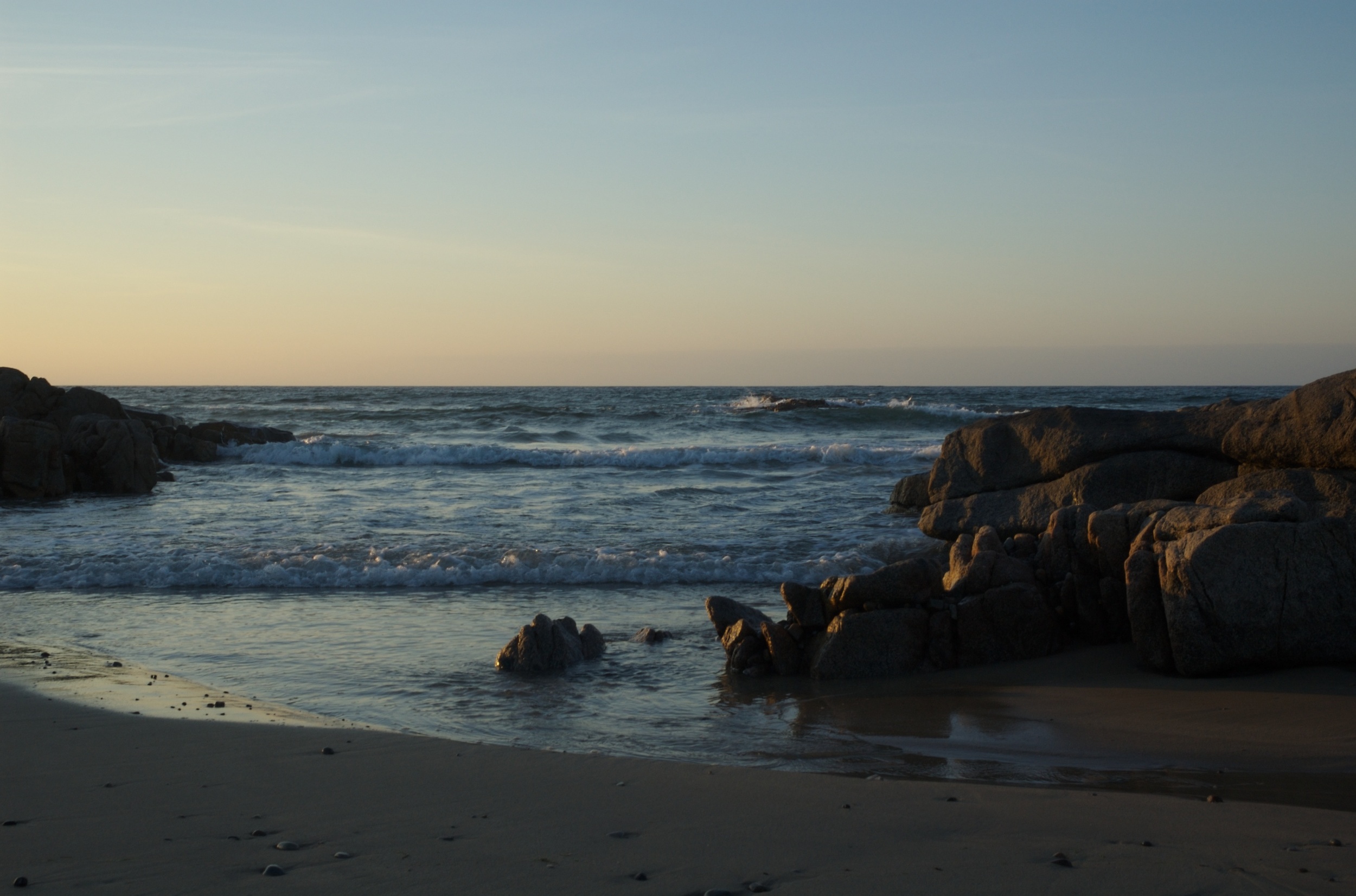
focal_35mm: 46
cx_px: 678
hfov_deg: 42.4
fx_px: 1747
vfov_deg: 28.8
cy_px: 448
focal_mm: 31
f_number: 13
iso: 200
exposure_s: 1/50
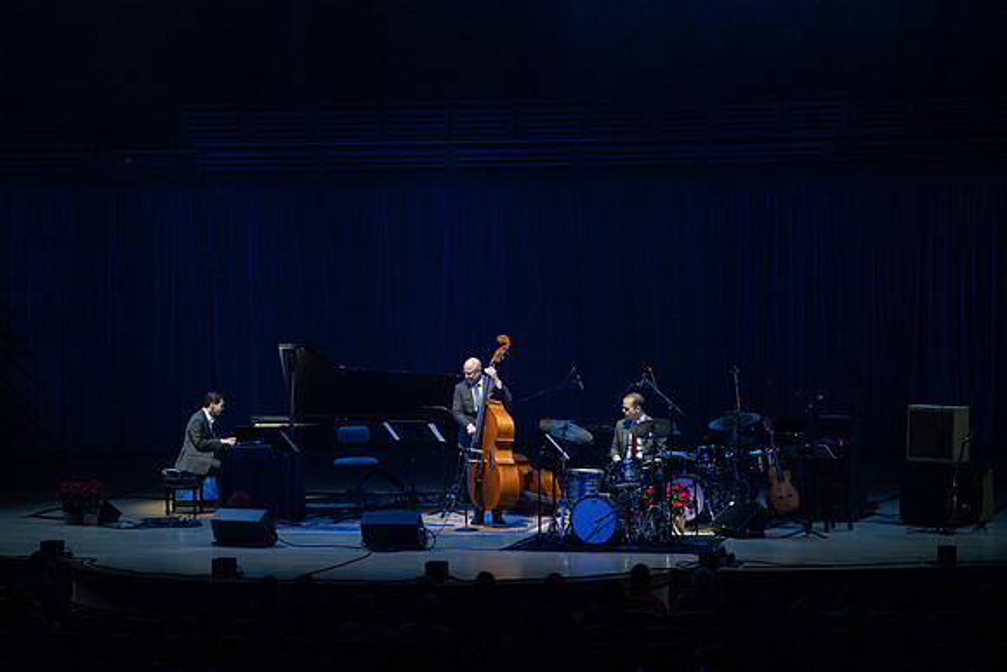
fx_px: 2882
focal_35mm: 103
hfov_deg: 19.8
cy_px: 336
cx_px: 504
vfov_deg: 13.3
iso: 2500
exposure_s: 1/250
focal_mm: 103
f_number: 7.1
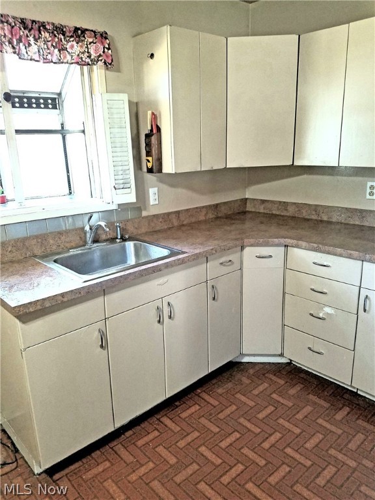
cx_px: 188
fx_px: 376
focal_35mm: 26
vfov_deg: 67.3
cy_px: 250
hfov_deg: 53.1
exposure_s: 1/30
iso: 160
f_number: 1.7
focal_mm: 4.2
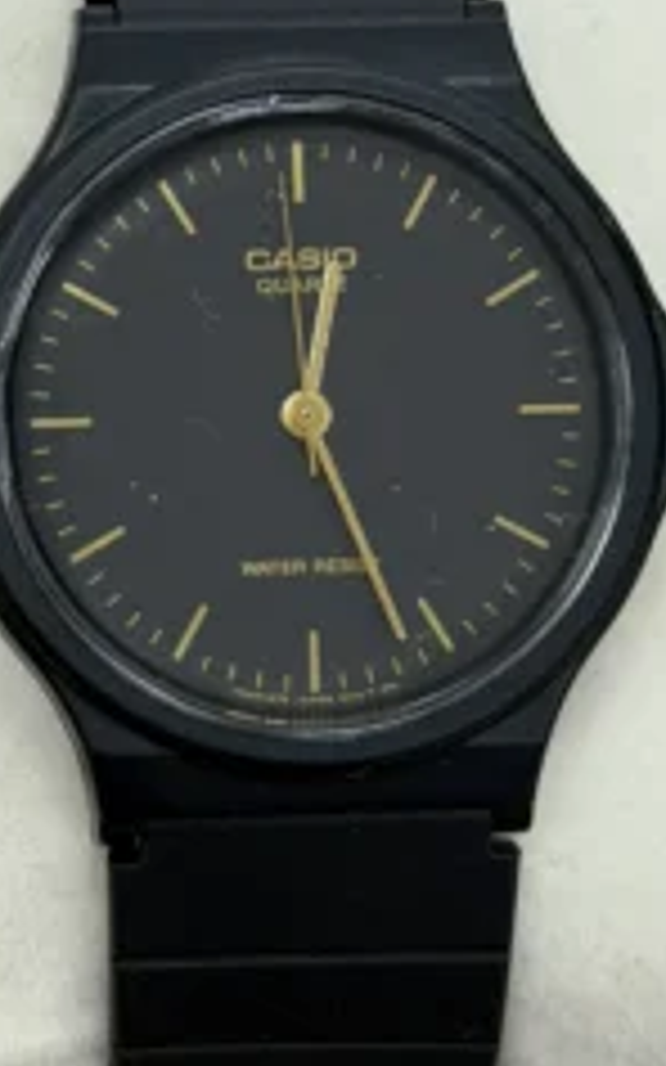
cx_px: 284
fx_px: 2499
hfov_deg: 15.2
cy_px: 459
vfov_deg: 24.1
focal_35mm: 86
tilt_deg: -58.7
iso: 64
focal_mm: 6.76
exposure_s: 1/364
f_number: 1.78
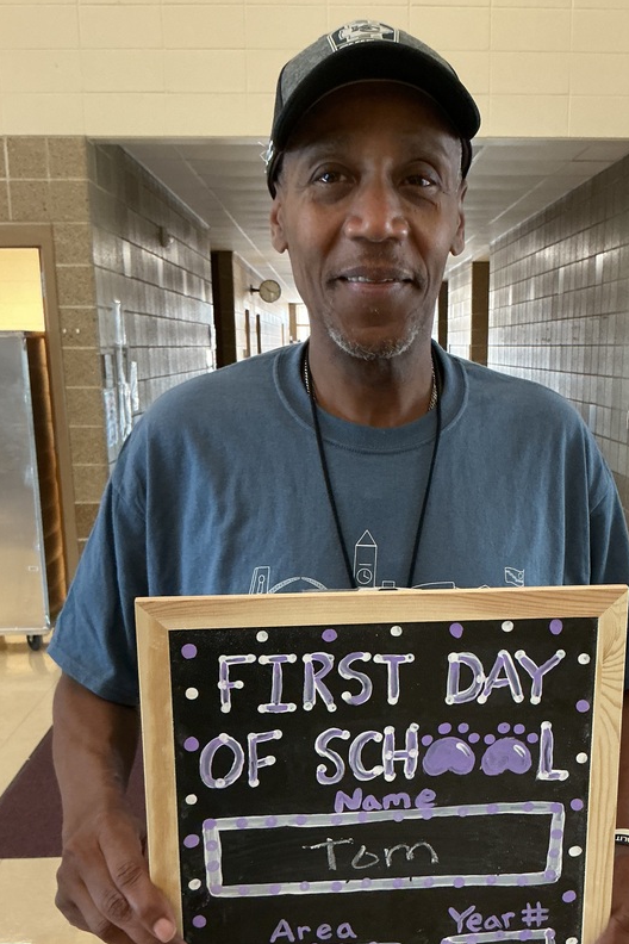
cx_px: 393
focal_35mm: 39
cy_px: 584
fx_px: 1022
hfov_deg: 34.0
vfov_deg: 49.1
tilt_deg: -13.2
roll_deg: -0.1
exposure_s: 1/40
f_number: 1.8
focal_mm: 3
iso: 250
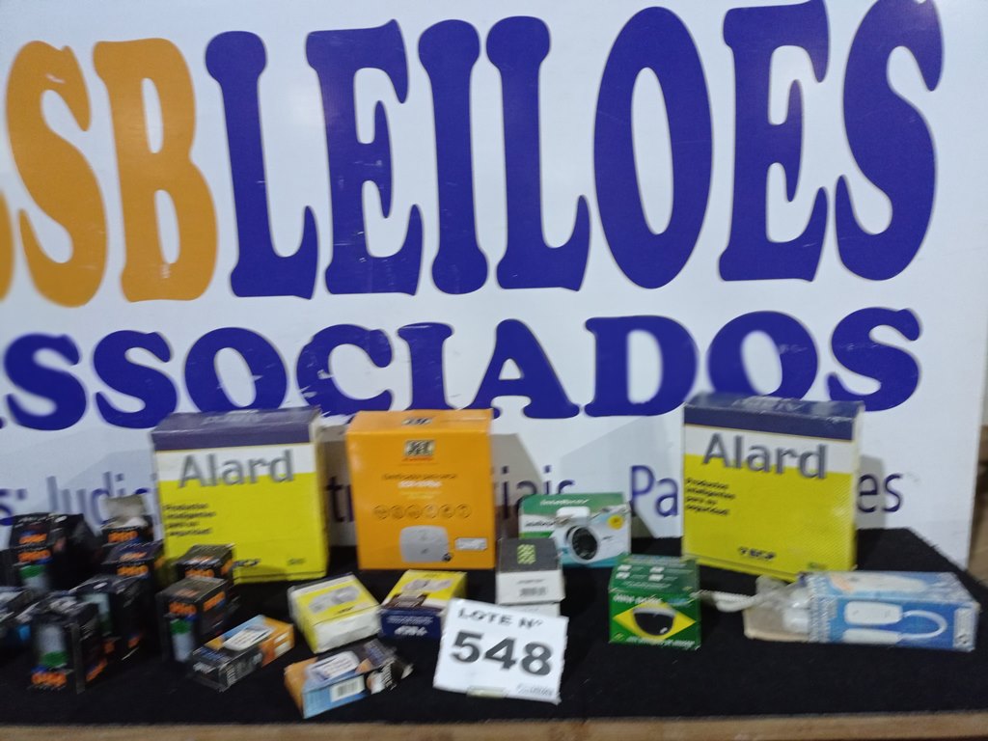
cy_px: 370
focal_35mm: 28
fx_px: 799
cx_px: 494
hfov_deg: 63.4
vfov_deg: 49.7
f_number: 1.79
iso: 504
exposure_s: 1/24
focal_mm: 4.7
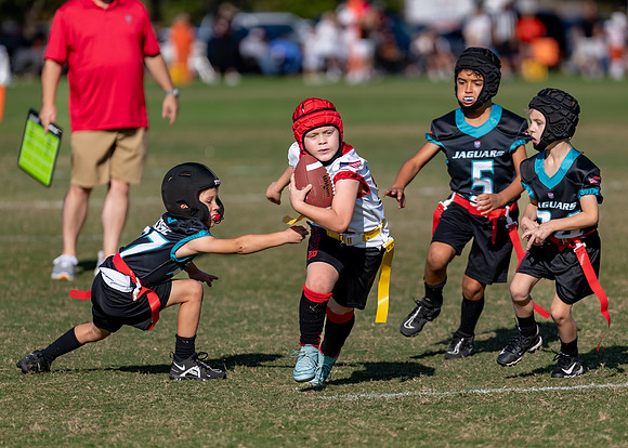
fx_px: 5728
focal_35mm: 321
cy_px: 252
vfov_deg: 4.5
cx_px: 352
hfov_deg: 6.3
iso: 100
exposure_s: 1/2500
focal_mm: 200
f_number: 2.8
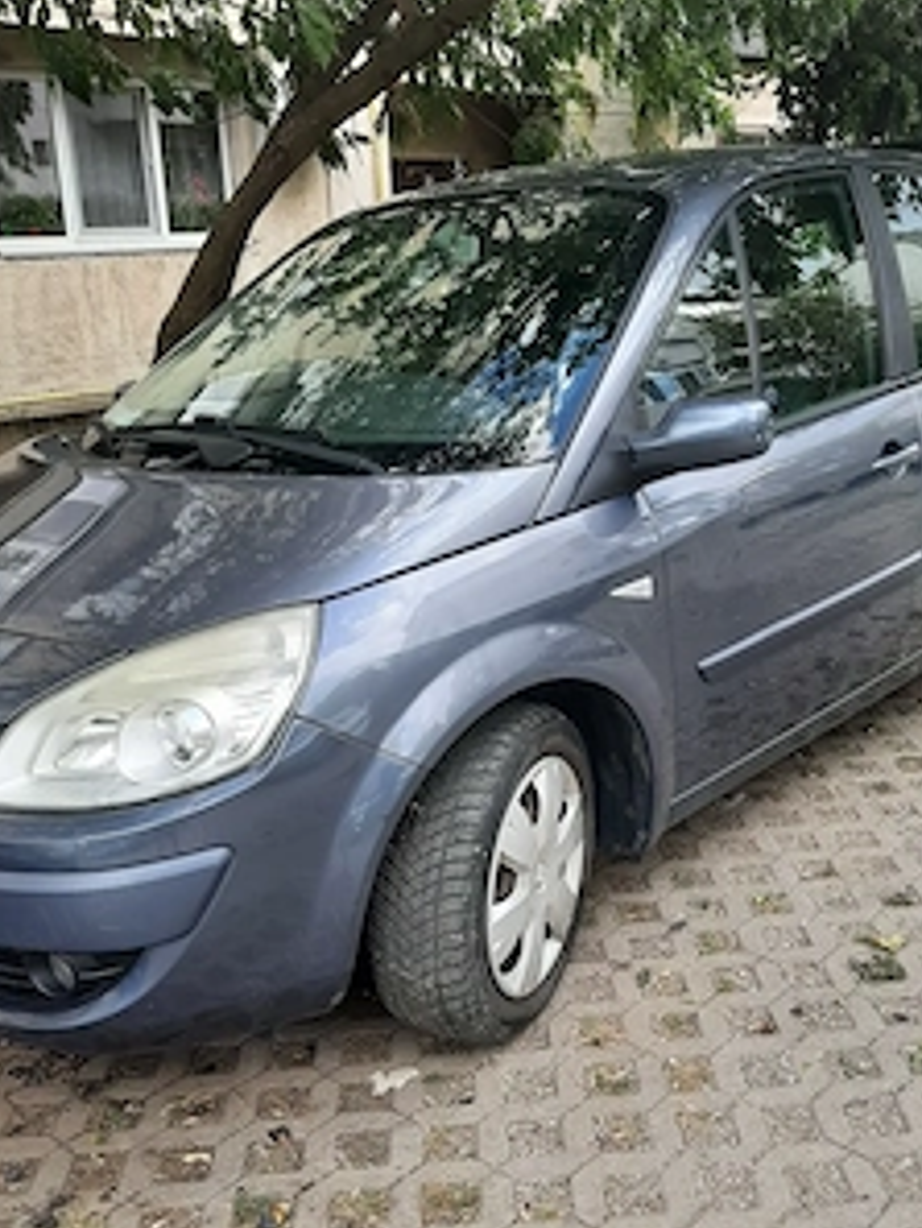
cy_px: 666
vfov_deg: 52.5
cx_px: 509
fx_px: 1242
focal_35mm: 35
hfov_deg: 40.7
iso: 40
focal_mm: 3.93
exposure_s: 1/236
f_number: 1.7
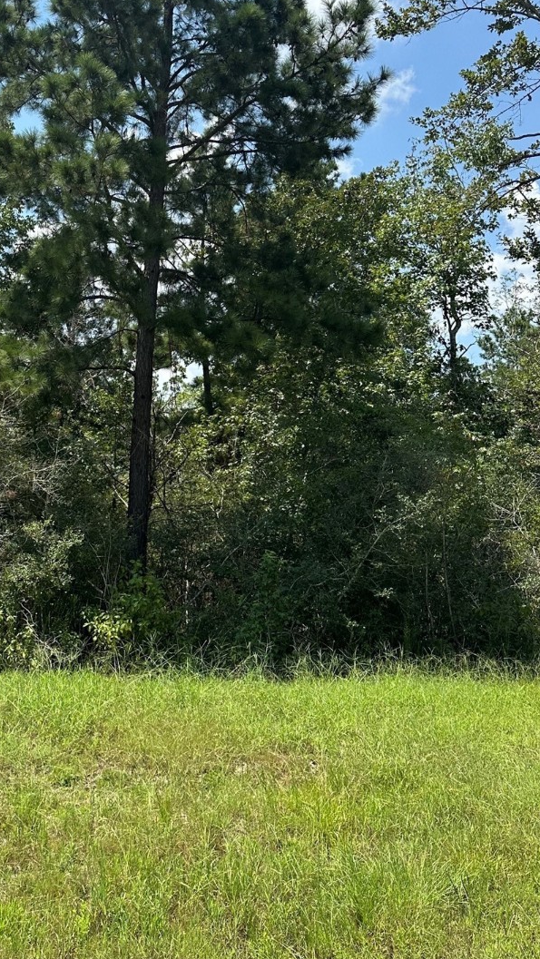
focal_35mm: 38
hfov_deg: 30.5
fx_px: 967
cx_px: 108
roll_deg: -2.0
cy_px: 353
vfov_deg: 52.2
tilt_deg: +14.0
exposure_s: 1/3472
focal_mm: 6.86
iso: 80
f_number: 1.78
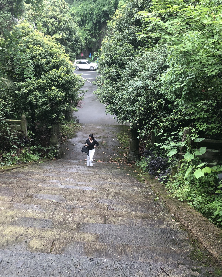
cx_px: 90
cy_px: 118
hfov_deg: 41.0
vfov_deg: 50.1
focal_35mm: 36
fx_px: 296
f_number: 1.8
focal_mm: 3.99
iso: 40
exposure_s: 1/120
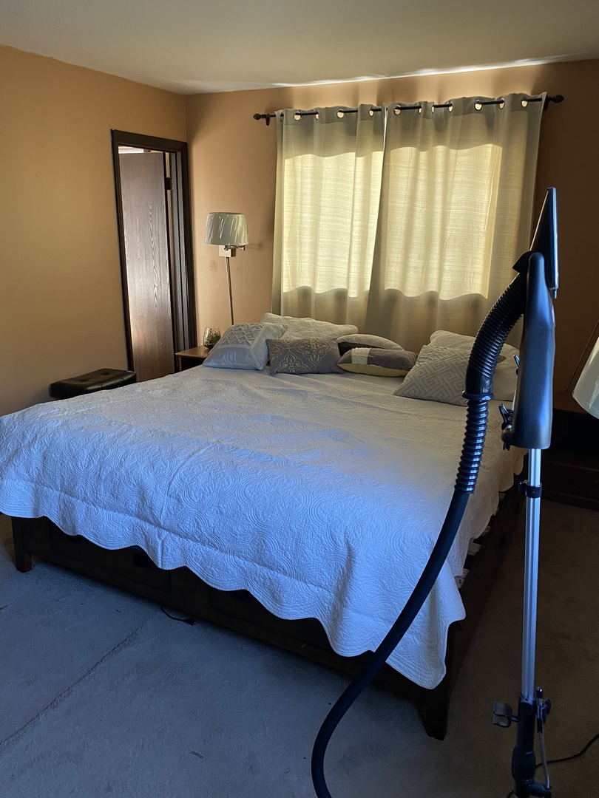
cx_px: 300
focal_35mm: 26
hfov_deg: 53.1
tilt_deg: -16.7
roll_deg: -0.6
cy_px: 399
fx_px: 600
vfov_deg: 67.3
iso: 160
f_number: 1.8
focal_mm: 4.25
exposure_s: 1/60
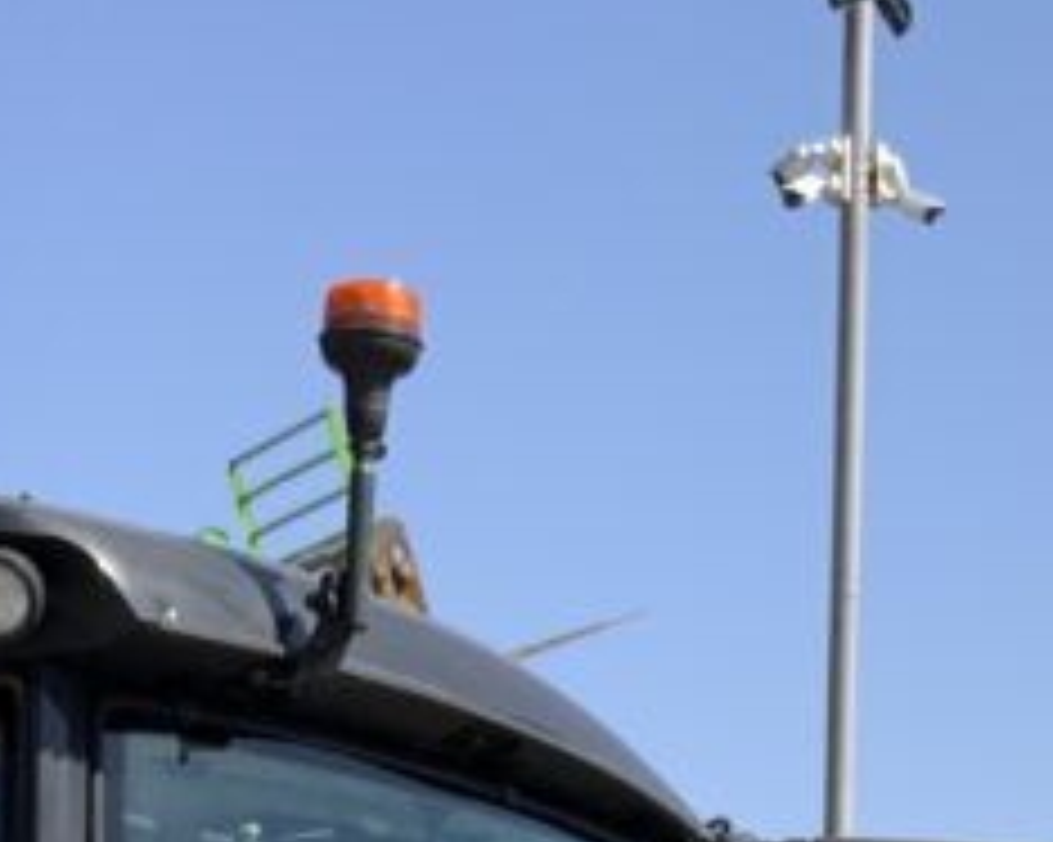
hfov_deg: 15.5
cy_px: 1679
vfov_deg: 11.3
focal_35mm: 124
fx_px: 3863
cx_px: 369
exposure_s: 1/1490
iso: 16
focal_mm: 3
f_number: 1.8
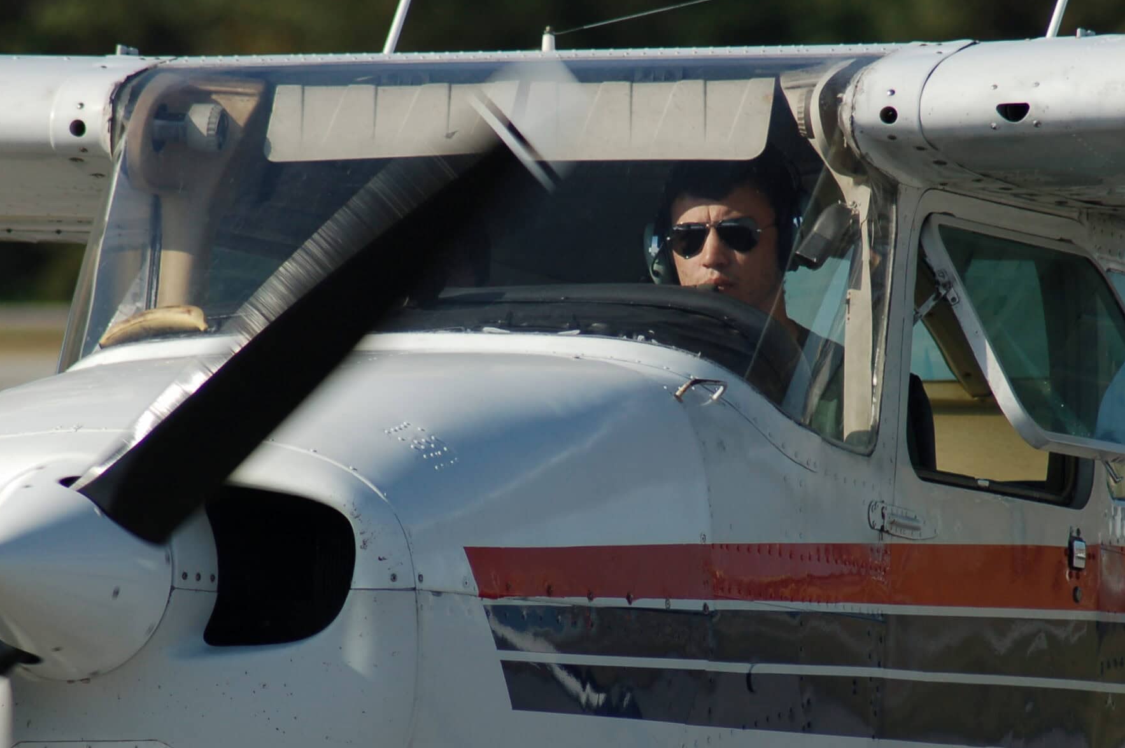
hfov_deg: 3.2
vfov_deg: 2.1
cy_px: 444
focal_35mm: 652
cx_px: 597
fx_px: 20357
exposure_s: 1/1000
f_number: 8
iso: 200
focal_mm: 300
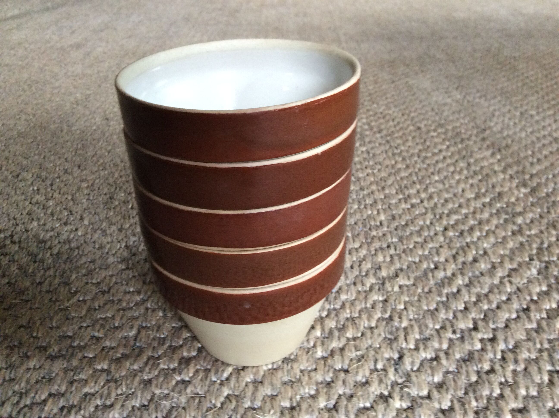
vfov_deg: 44.1
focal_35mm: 32
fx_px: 516
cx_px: 280
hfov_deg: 56.9
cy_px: 209
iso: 200
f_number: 2.4
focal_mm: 3.3
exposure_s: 1/25
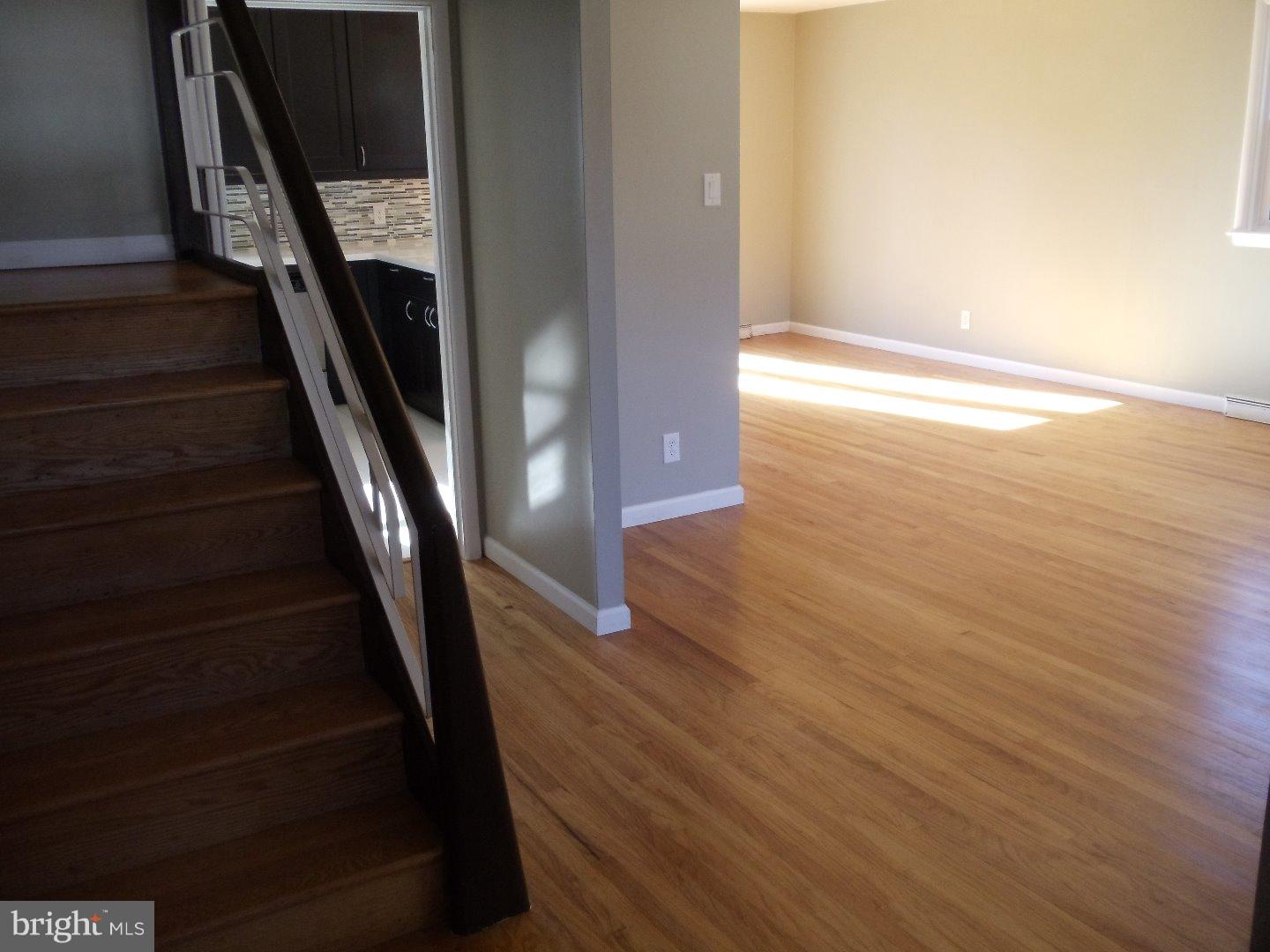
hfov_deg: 42.9
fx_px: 1614
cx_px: 635
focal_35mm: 44
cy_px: 476
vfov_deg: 32.9
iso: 200
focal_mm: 6
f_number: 3.5
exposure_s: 1/30
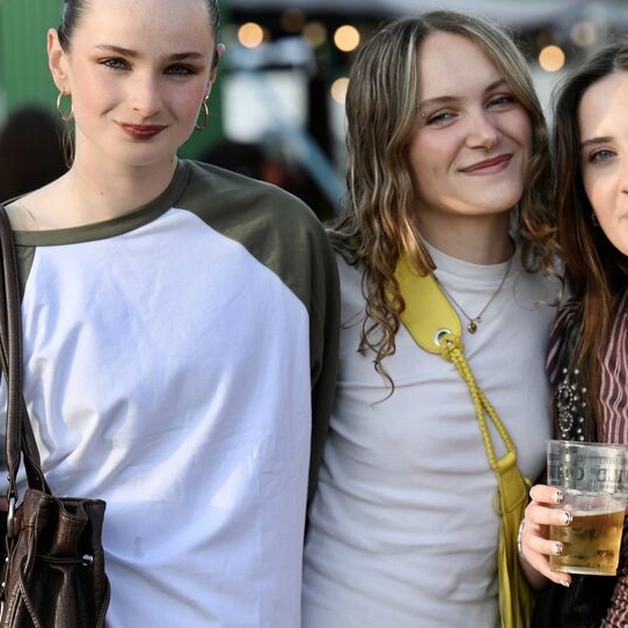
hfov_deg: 8.4
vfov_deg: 8.5
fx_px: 4249
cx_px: 494
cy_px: 329
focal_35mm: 207
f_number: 4
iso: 125
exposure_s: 1/250
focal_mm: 110
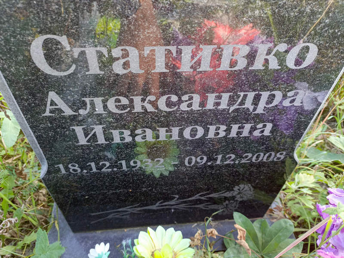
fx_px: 248
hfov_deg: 69.4
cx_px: 172
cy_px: 129
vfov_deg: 54.9
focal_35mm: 25
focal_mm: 4.76
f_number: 1.69
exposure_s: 1/50
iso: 203
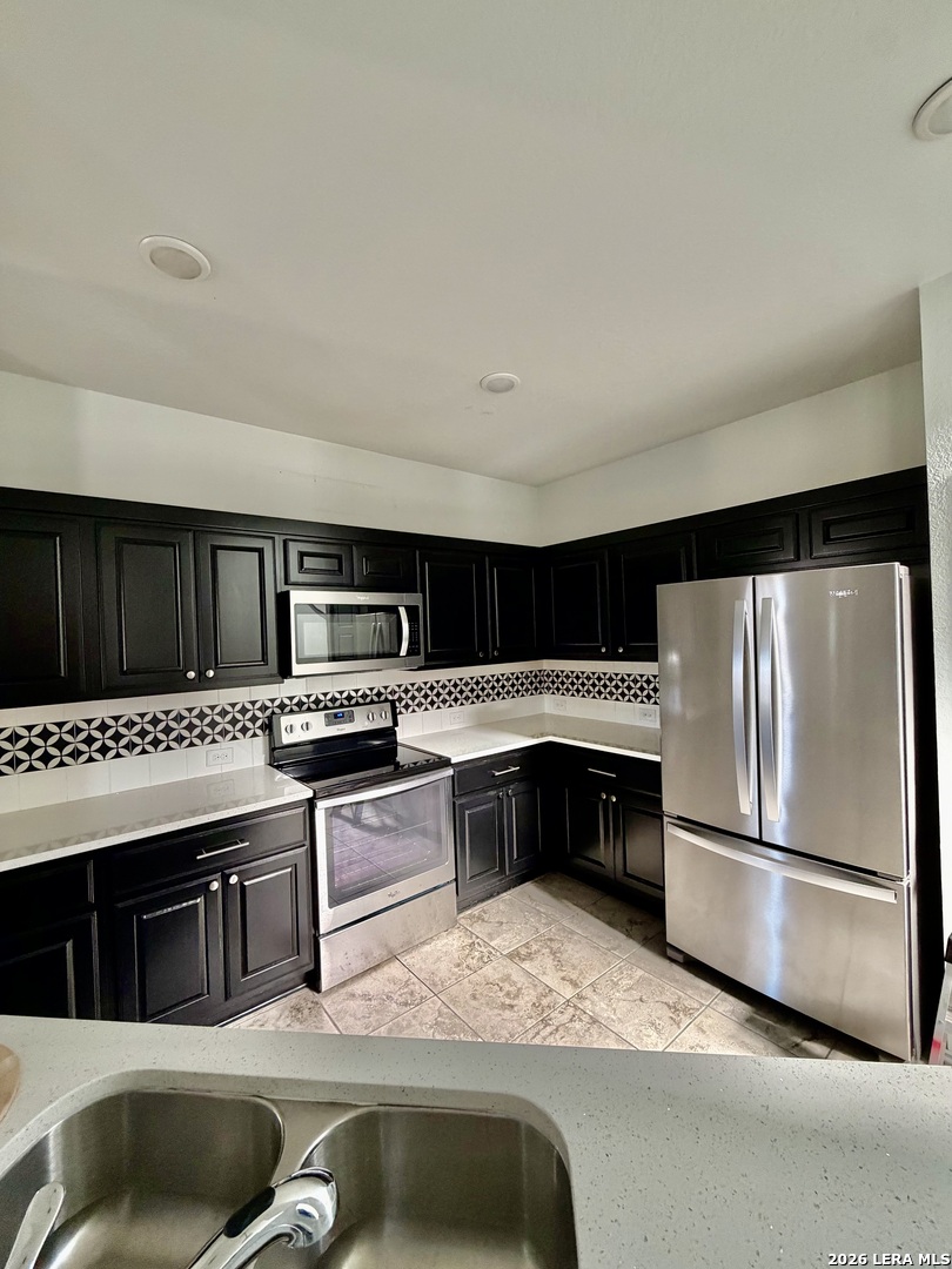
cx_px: 476
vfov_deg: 102.1
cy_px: 634
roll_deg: +1.9
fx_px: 513
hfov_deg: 85.7
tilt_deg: +0.1
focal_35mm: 14
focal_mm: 2.22
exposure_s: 1/60
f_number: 2.2
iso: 400
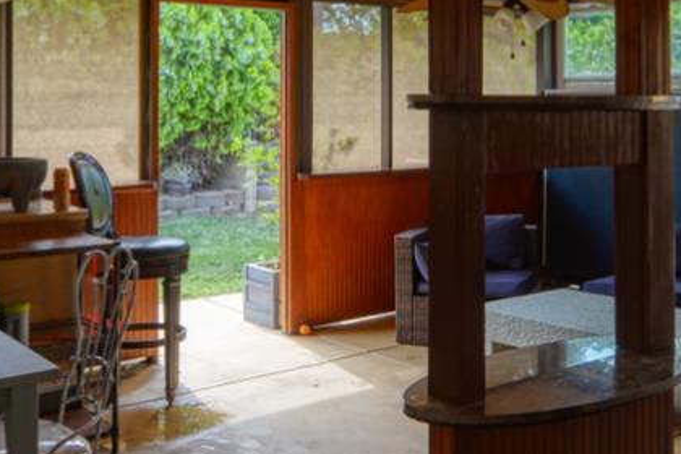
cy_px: 107
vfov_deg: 26.6
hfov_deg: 39.5
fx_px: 946
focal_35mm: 50
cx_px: 379
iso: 400
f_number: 10
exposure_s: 1/30
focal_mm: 14
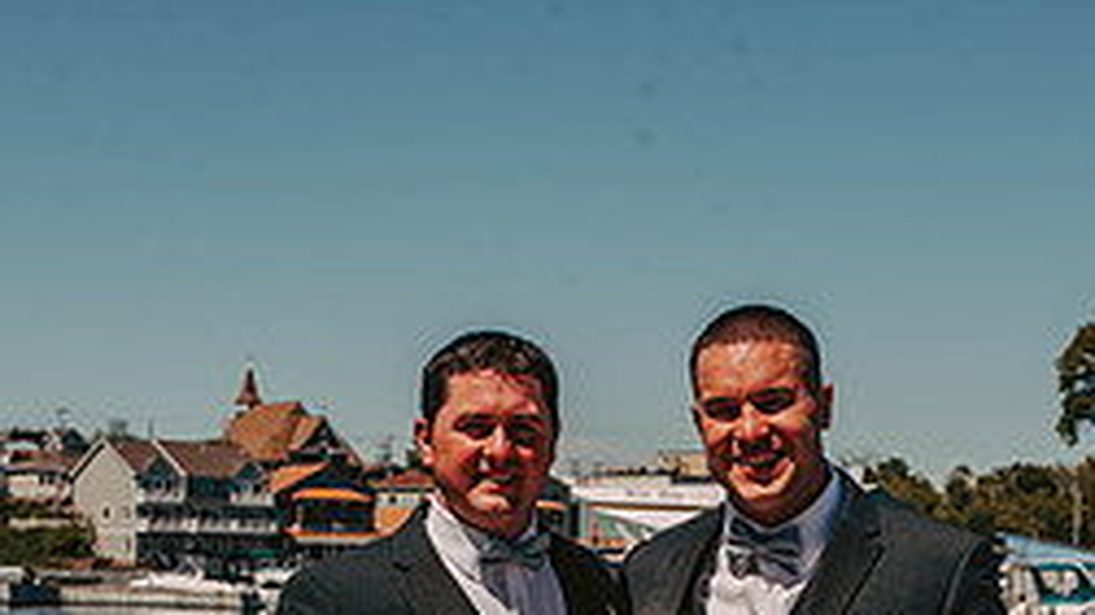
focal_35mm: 94
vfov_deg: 12.4
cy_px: 820
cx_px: 580
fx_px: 2728
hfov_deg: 22.7
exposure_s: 1/500
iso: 125
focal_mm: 50
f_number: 7.1
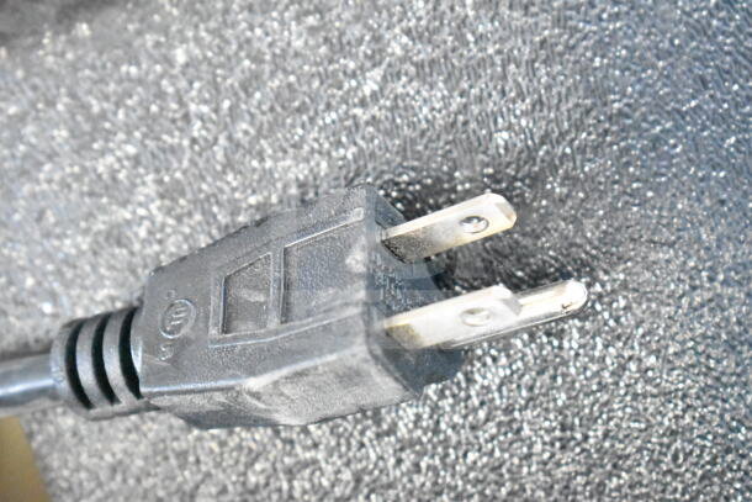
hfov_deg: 24.6
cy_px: 251
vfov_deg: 16.6
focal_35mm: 82
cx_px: 376
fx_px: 1724
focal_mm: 55
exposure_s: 1/40
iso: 25600
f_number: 5.6
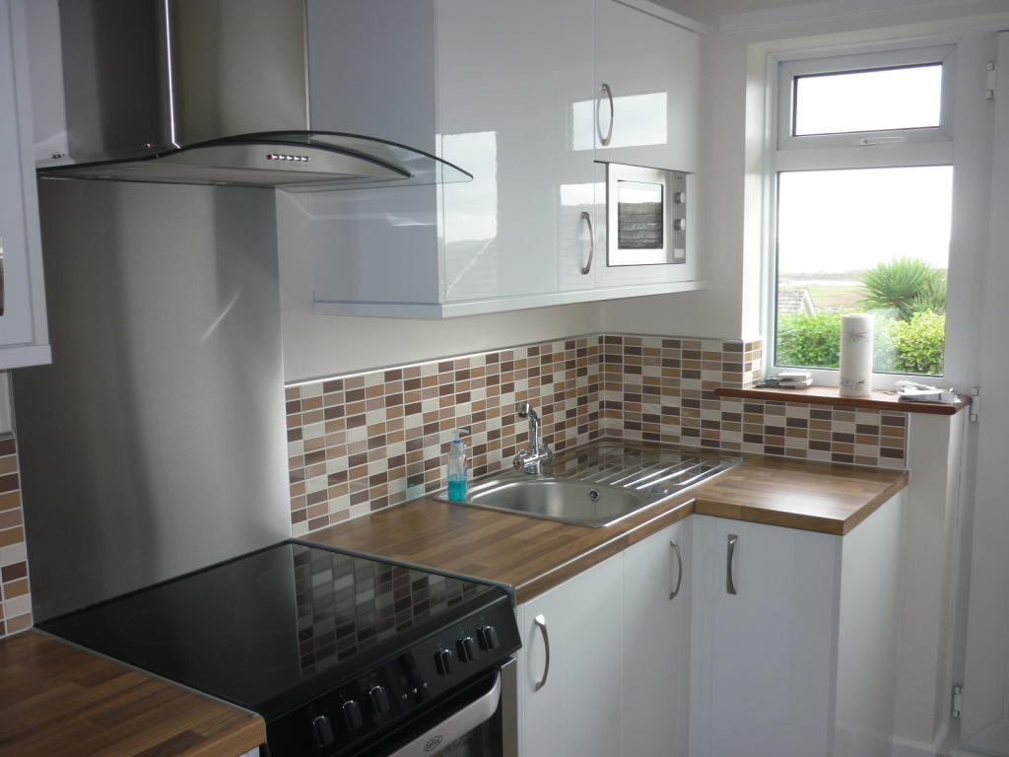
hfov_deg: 55.4
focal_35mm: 33
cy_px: 378
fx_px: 962
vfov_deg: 42.9
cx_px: 504
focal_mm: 5.5
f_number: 2.8
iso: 100
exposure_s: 1/30
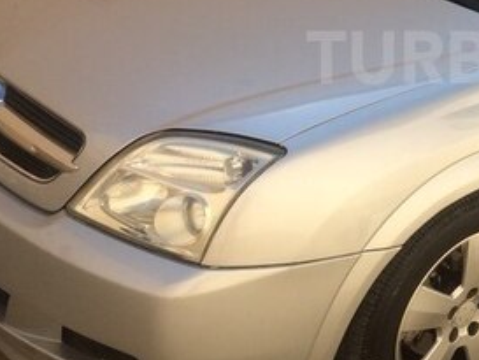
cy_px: 57
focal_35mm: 70
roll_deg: -14.1
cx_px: 486
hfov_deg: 26.2
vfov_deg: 20.7
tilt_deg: -16.0
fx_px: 969
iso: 32
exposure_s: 1/2160
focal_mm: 4.15
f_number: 2.2
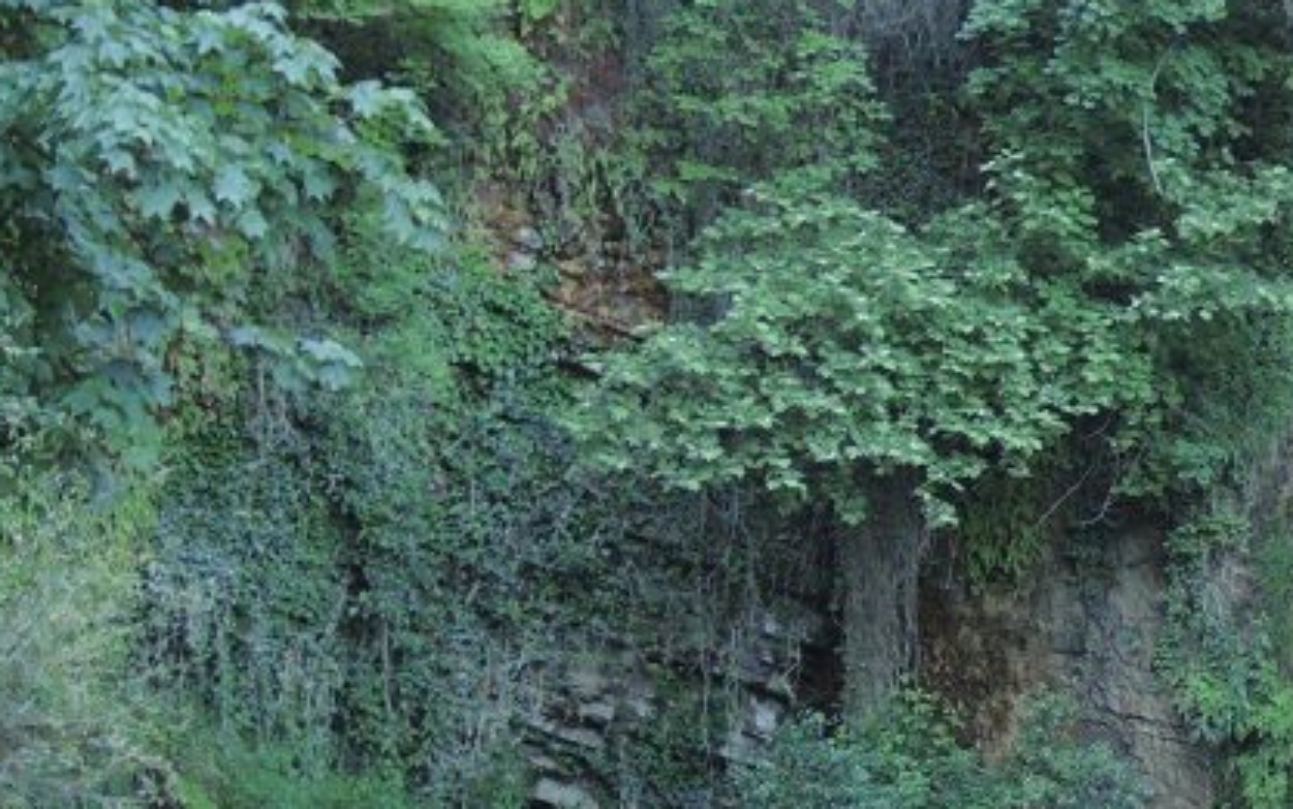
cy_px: 496
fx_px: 3278
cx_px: 1888
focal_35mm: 93
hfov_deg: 19.6
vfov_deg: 14.1
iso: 80
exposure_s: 1/40
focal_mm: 6
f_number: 2
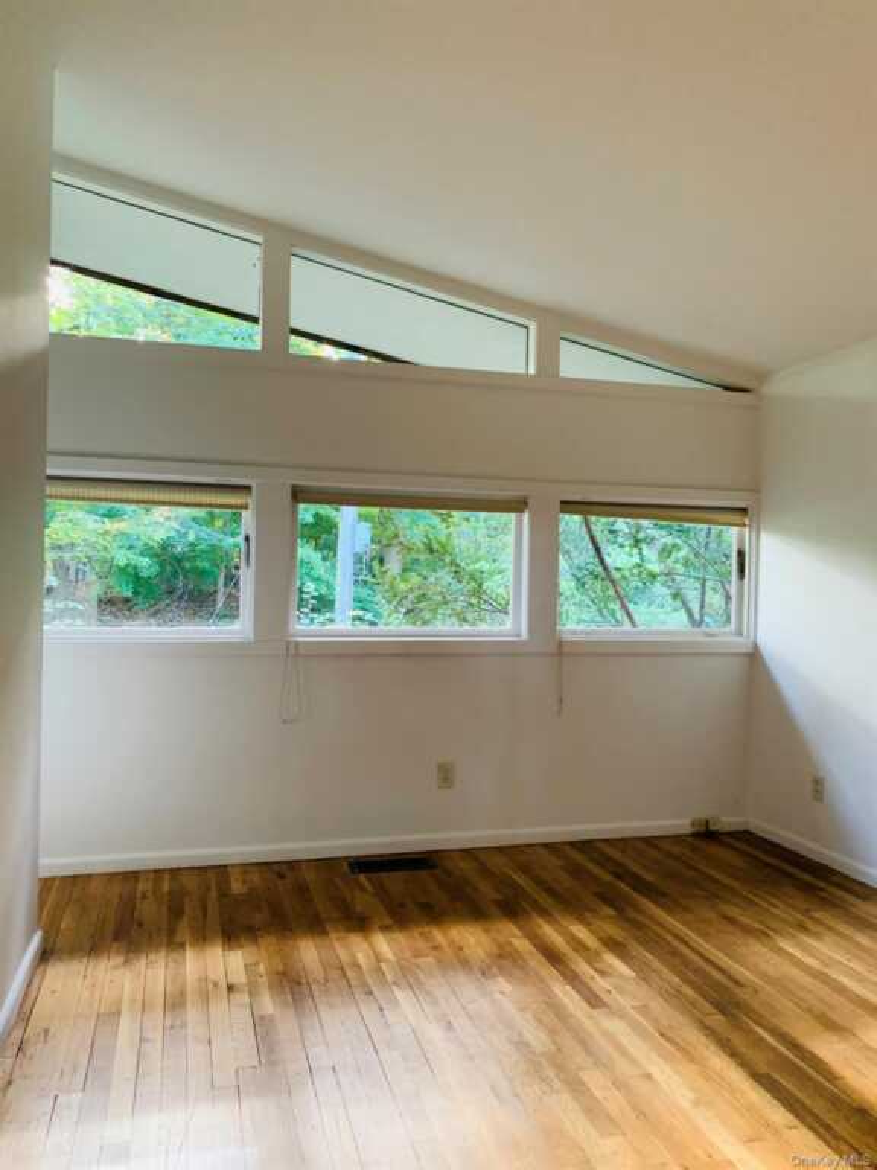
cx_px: 438
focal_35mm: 26
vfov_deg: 67.3
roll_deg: -1.3
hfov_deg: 53.1
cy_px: 585
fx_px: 878
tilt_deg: +0.1
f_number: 1.8
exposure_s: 1/60
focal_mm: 4.25
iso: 250
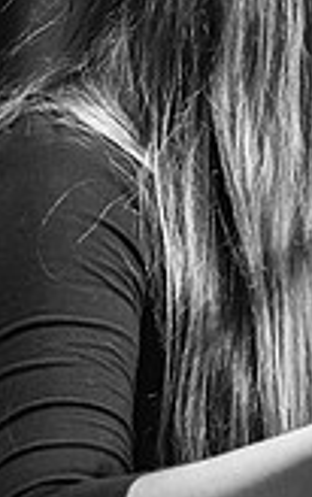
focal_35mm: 1009
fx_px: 13679
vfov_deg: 2.1
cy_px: -2
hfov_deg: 1.3
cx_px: 682
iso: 5000
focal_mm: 280
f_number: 4
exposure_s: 1/250
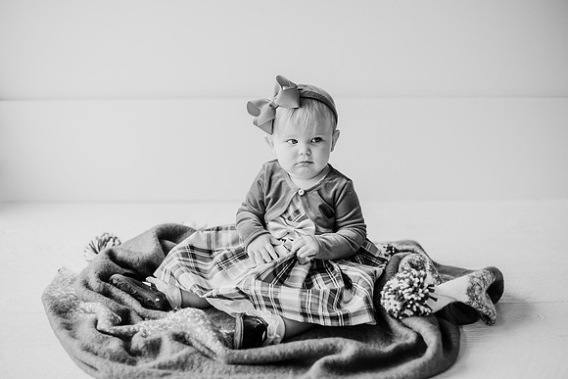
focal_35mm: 53
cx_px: 293
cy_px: 189
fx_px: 833
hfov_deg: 37.6
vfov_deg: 25.6
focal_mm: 50
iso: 1000
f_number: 2
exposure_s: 1/800
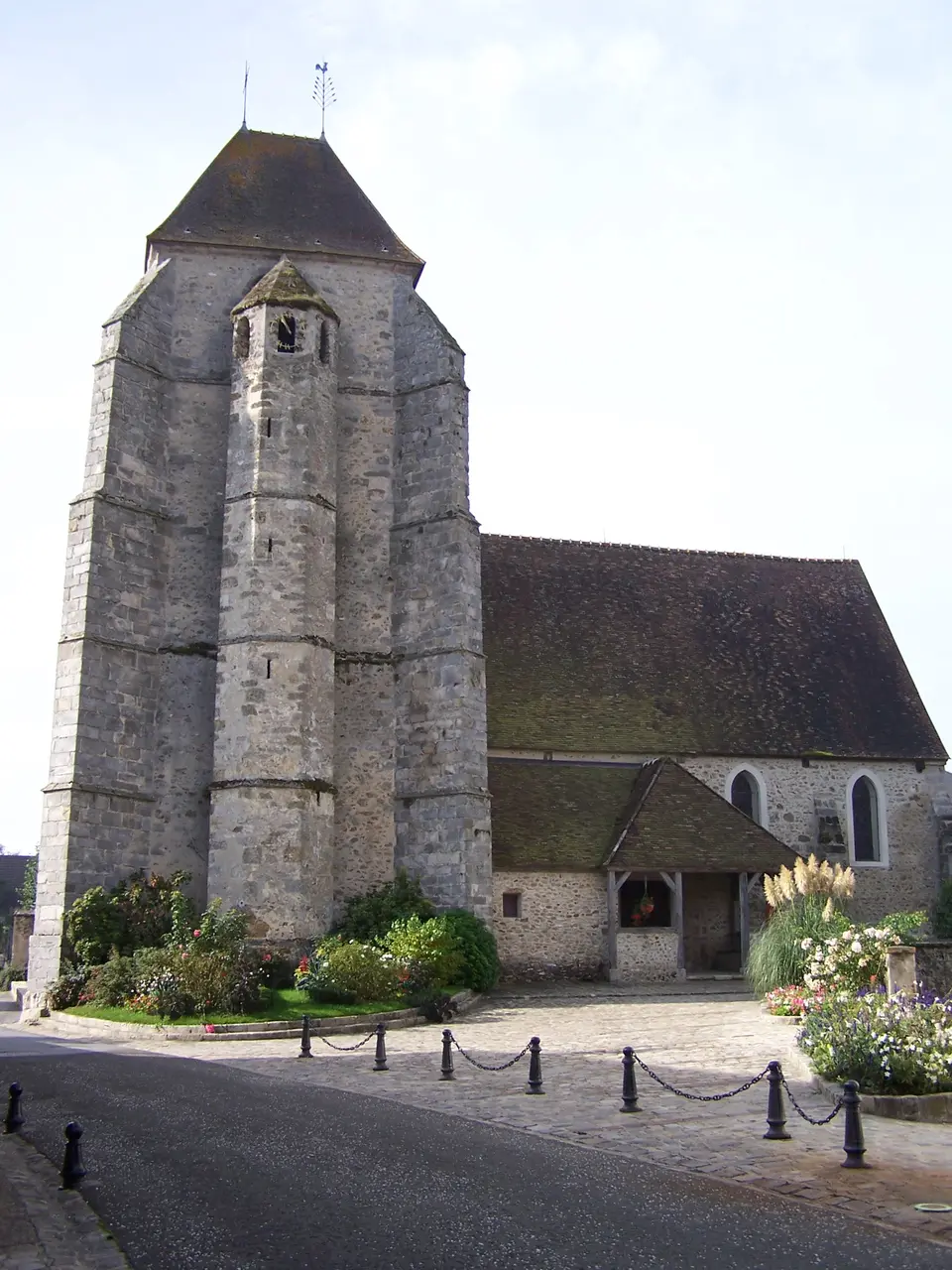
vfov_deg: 49.0
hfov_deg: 37.7
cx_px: 476
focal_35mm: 38
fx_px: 1393
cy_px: 635
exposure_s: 1/750
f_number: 2.8
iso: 80
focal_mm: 6.3
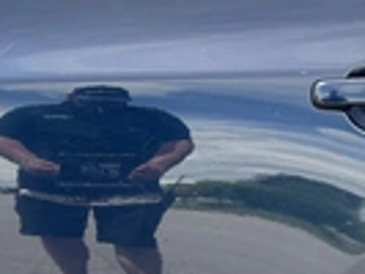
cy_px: 263
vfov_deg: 17.3
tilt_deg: -14.3
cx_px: 123
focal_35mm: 84
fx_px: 887
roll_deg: -2.8
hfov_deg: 23.2
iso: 25
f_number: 1.8
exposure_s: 1/253
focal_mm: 3
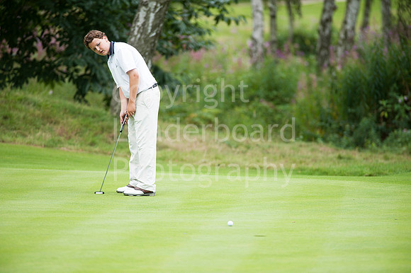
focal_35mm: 300
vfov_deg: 4.6
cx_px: 206
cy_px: 136
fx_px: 3423
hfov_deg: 6.9
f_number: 4
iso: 400
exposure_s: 1/1600
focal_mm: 300
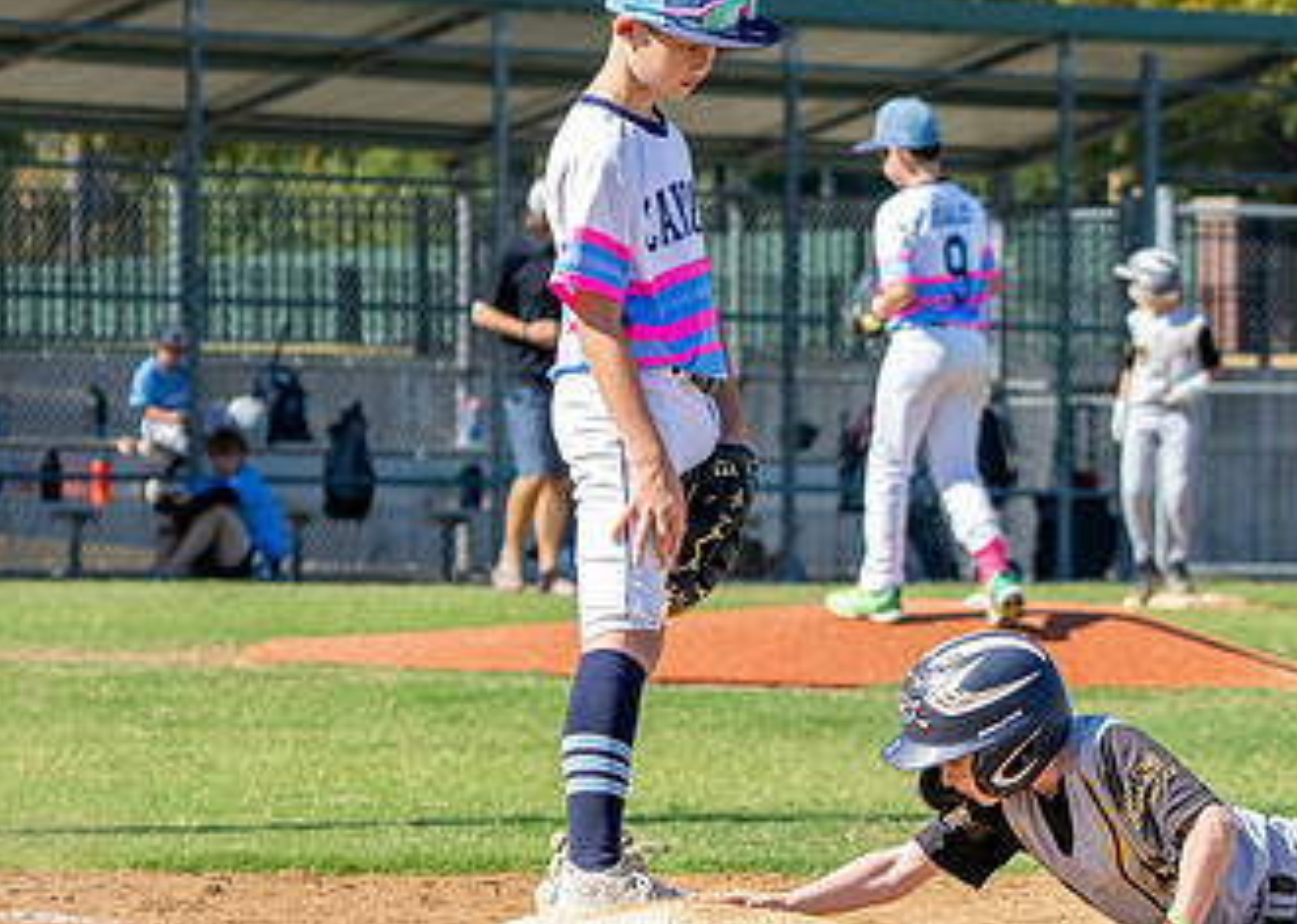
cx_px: 962
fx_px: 9273
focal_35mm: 252
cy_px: 879
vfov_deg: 5.7
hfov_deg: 8.0
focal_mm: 100
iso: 800
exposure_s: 1/4000
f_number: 4.5
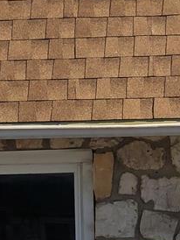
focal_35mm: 319
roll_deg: -0.7
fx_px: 2208
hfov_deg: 4.7
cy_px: 248
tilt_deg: +3.0
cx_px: 97
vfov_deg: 6.2
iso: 20
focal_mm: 6.6
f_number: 2.8
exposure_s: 1/500
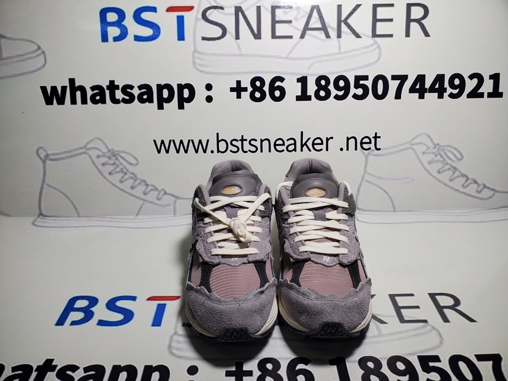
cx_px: 254
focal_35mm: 26
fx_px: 382
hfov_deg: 67.3
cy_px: 190
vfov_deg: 53.1
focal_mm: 4.3
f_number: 1.5
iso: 50
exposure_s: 1/343
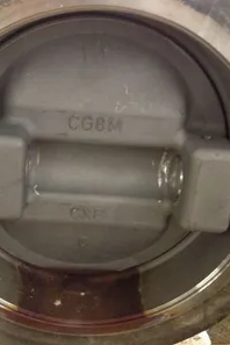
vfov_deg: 40.3
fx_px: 470
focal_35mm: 49
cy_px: 172
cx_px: 78
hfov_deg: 27.4
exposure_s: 1/15
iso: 500
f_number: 2.4
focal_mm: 4.28
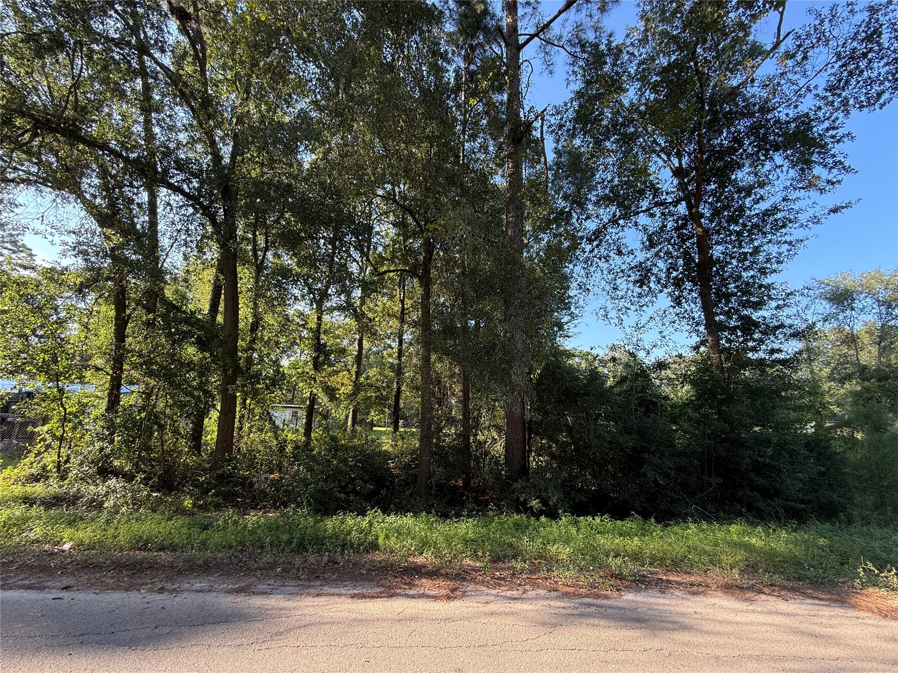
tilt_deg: +14.3
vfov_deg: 85.7
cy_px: 336
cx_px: 449
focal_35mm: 14
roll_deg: -2.9
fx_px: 363
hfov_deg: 102.1
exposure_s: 1/160
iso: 64
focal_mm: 2.22
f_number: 2.2
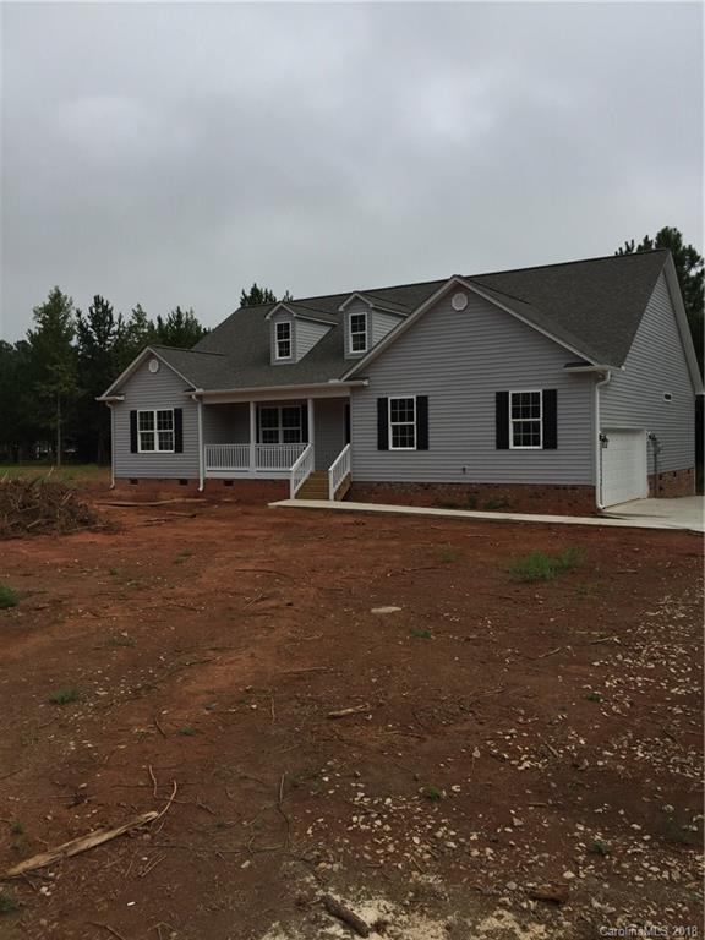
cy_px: 470
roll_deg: -0.9
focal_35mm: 29
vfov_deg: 61.7
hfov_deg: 48.2
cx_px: 352
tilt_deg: +0.6
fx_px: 787
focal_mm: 4.15
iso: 32
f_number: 2.2
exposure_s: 1/2825
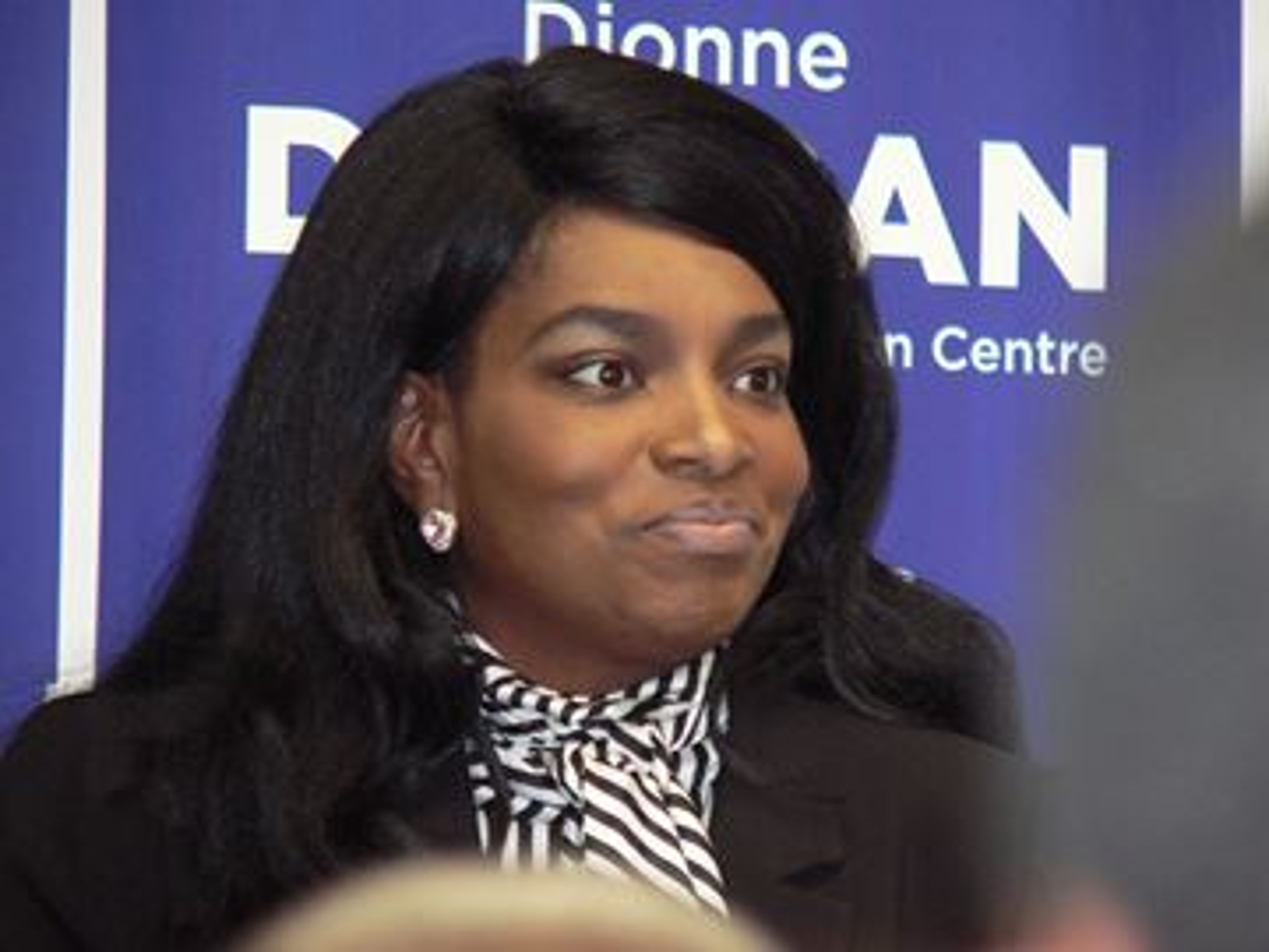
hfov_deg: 4.6
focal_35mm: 432
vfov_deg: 3.4
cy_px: 476
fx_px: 15837
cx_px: 634
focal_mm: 72
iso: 400
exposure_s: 1/50
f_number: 2.8
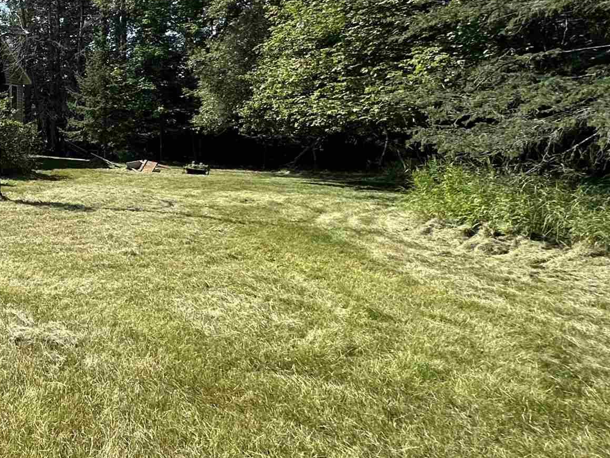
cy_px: 110
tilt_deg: +3.1
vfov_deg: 37.6
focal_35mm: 37
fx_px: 652
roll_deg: -0.7
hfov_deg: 35.2
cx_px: -176
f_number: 2.2
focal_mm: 2.22
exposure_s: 1/1319
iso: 40
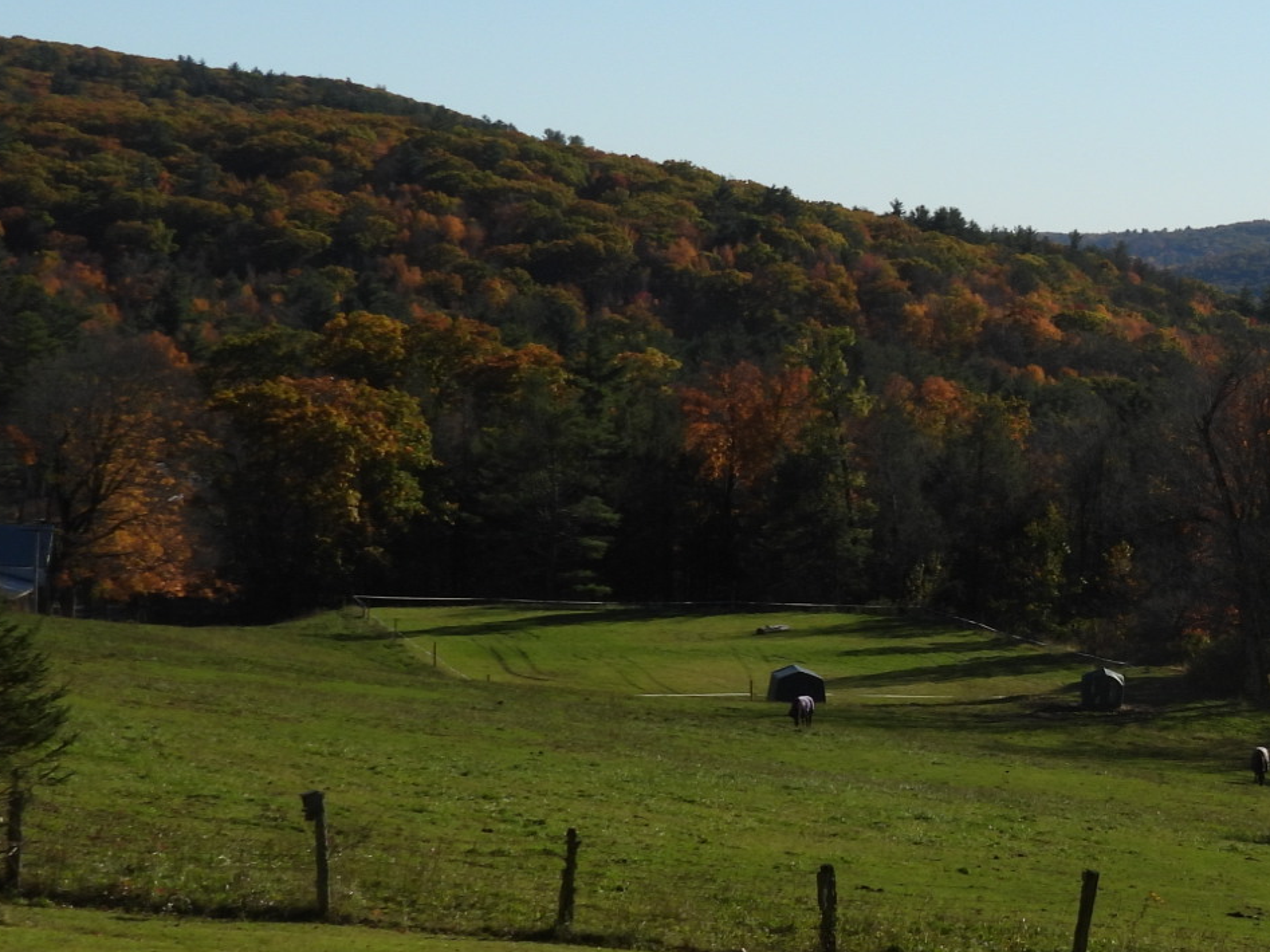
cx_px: 1203
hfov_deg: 16.2
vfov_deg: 12.3
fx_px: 4402
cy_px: 551
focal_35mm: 120
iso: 100
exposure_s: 1/1600
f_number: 3.5
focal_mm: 8.9
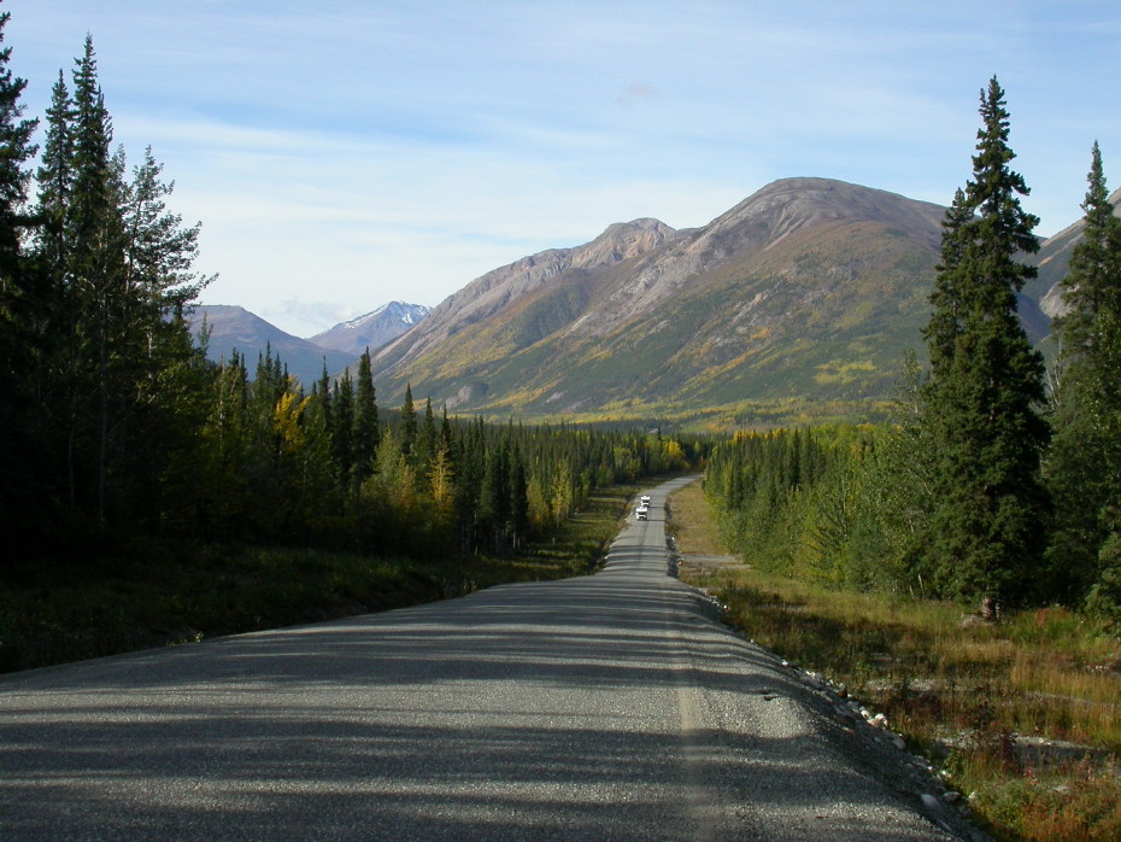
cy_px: 421
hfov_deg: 34.3
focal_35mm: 56
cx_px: 560
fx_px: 1814
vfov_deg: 26.1
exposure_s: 1/313
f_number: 6.8
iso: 100
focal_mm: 11.6
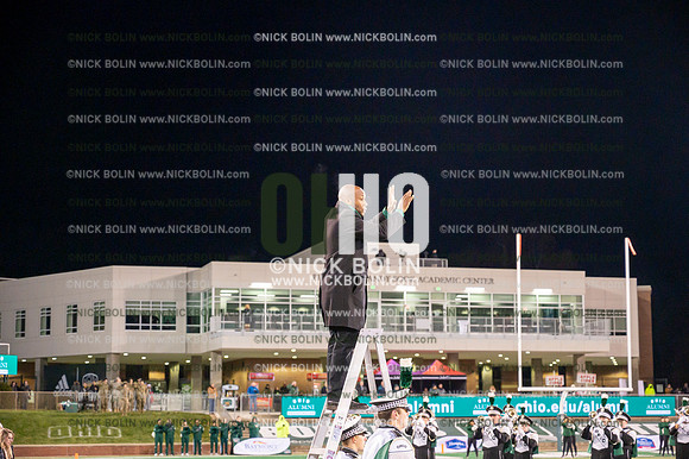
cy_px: 230
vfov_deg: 19.4
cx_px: 344
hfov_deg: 28.9
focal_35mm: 70
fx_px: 1339
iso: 5000
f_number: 4.5
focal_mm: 70
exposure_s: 1/640
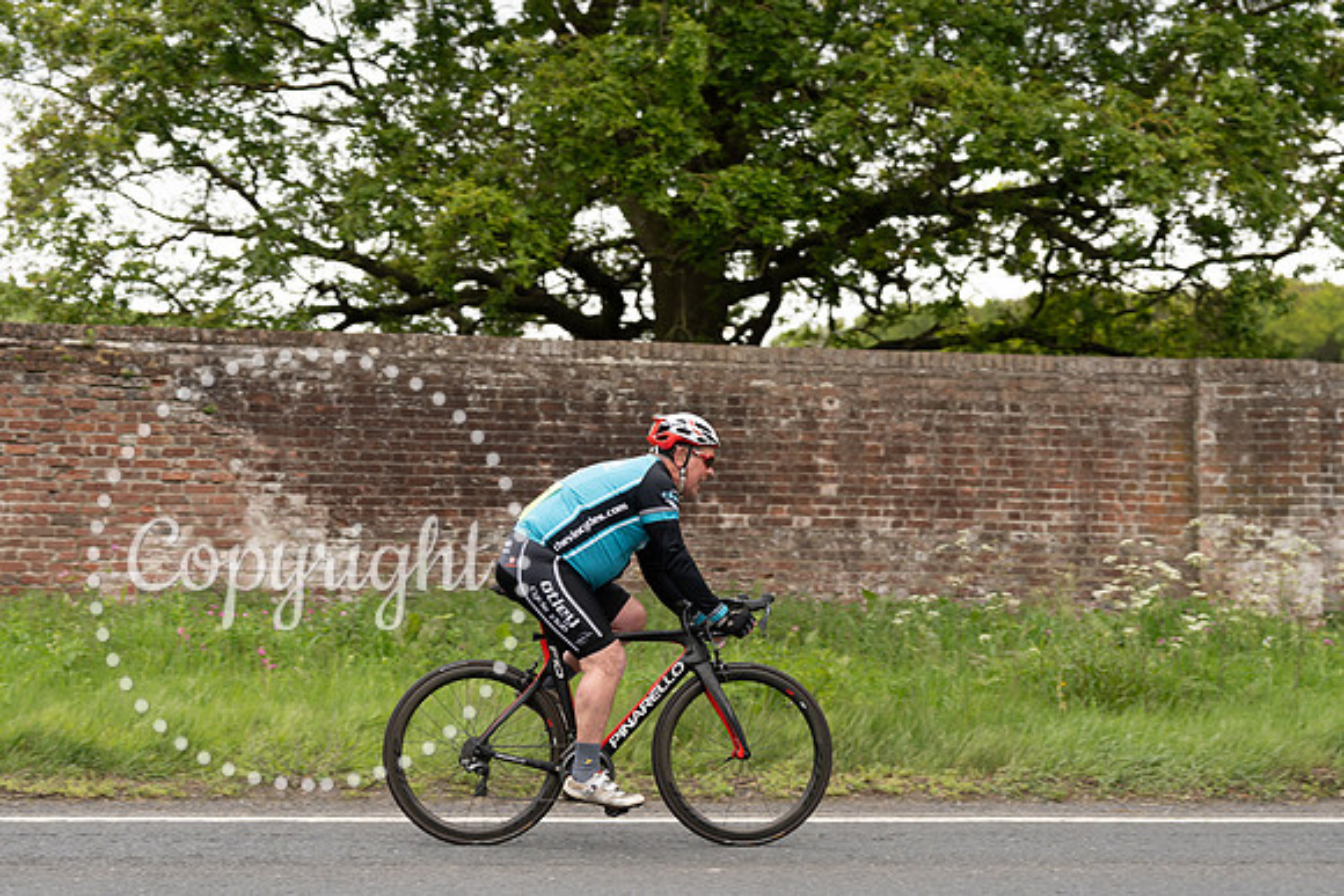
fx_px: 2655
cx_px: 672
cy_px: 448
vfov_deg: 19.2
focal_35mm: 71
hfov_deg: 28.4
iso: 320
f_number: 3.5
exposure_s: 1/1000
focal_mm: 70
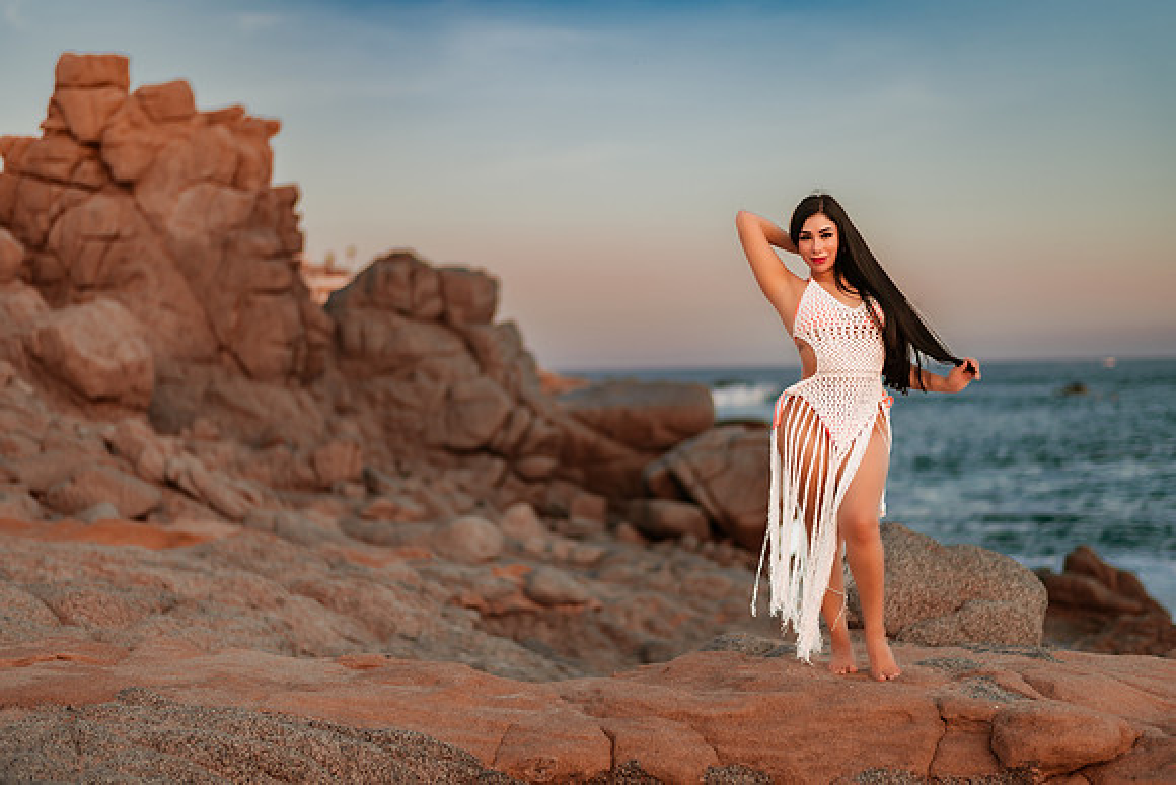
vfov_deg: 23.4
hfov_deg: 34.5
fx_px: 1895
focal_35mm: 58
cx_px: 588
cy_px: 392
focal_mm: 58
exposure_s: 1/1000
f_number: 1.4
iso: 100
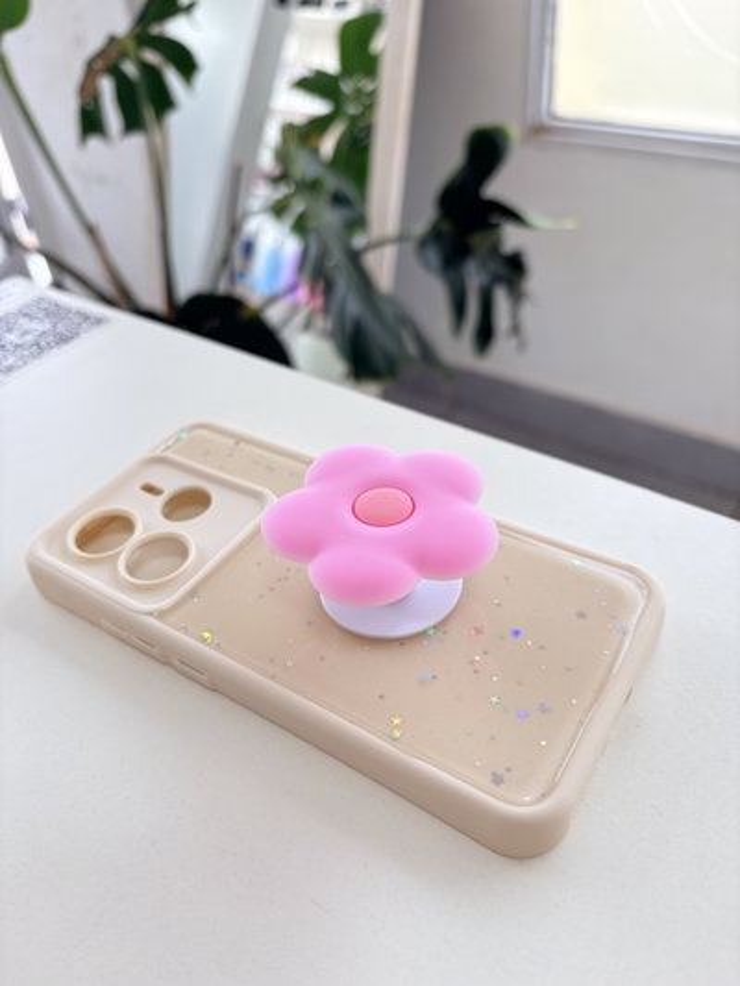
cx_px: 370
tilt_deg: -38.7
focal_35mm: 26
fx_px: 741
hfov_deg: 53.1
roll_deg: +6.0
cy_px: 493
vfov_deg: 67.3
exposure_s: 1/121
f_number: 1.6
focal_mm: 5.96
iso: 40
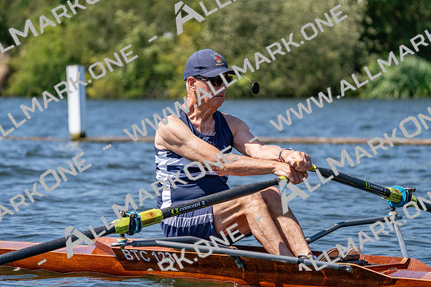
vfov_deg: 6.9
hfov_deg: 10.3
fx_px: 2395
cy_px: 144
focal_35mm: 200
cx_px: 216
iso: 320
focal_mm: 200
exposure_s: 1/2000
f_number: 5.6
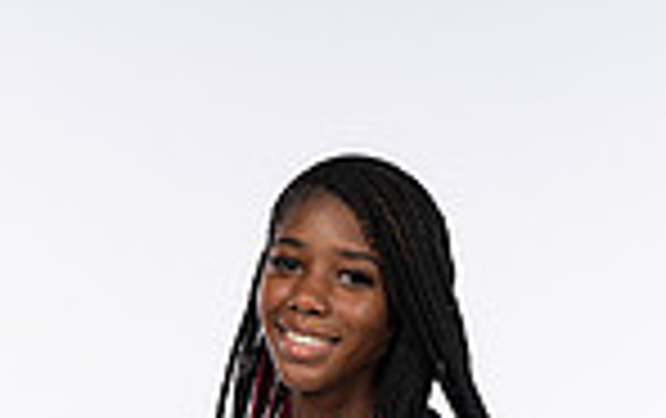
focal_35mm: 139
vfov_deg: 8.7
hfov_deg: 15.0
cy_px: 984
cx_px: 310
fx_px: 2527
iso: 200
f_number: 7.1
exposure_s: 1/250
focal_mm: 45
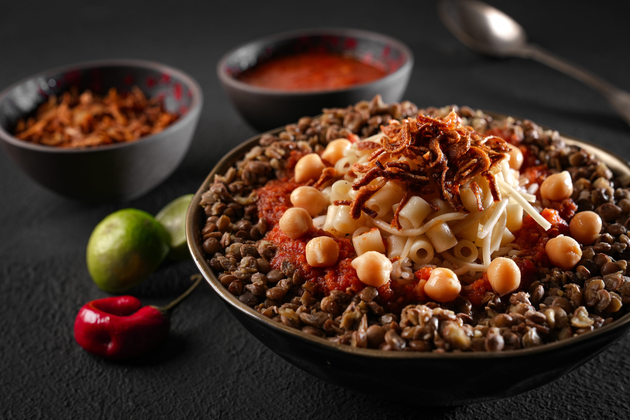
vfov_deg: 24.6
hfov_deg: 36.2
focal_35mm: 55
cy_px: 210
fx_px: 962
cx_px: 315
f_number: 7.1
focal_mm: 55
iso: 200
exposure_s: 1/160
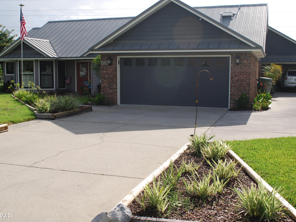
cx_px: 147
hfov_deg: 45.8
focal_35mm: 41
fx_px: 351
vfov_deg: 35.1
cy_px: 110
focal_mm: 24
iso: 100
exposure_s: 1/200
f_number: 7.1
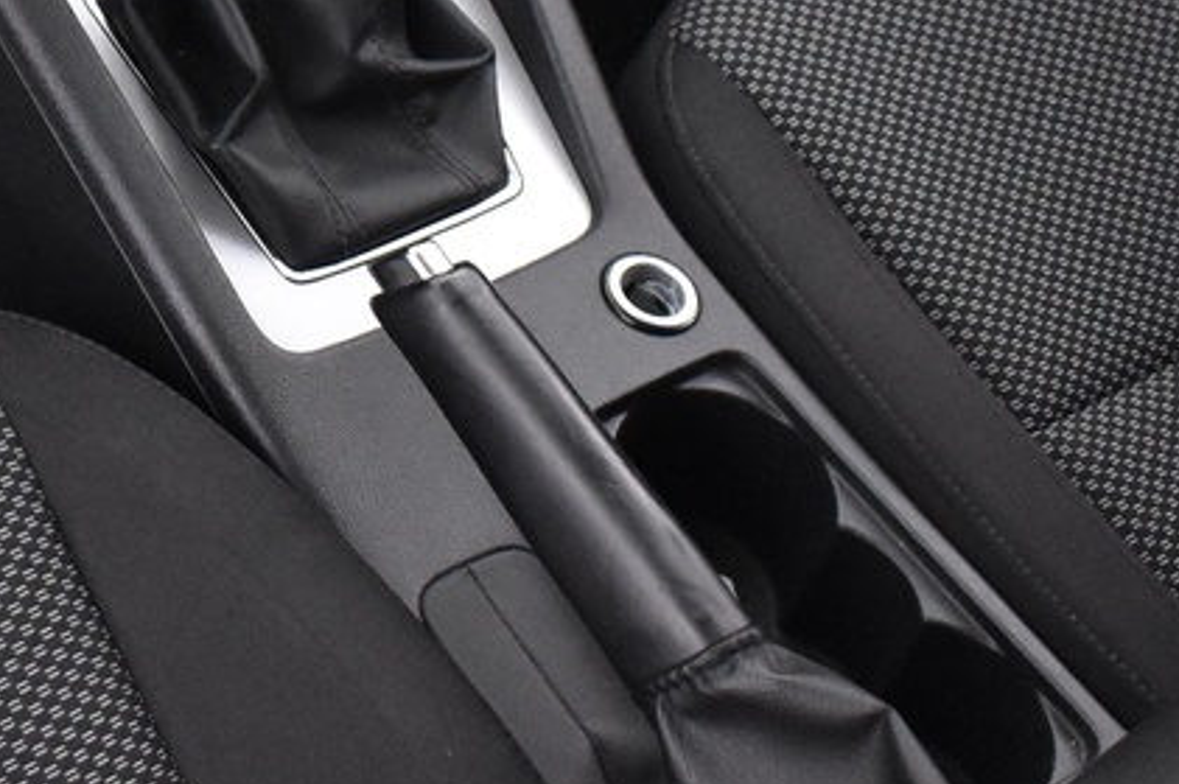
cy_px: -263
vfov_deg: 12.7
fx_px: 3403
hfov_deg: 18.4
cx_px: -308
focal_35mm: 104
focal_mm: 18
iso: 3200
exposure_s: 1/25
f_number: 3.5
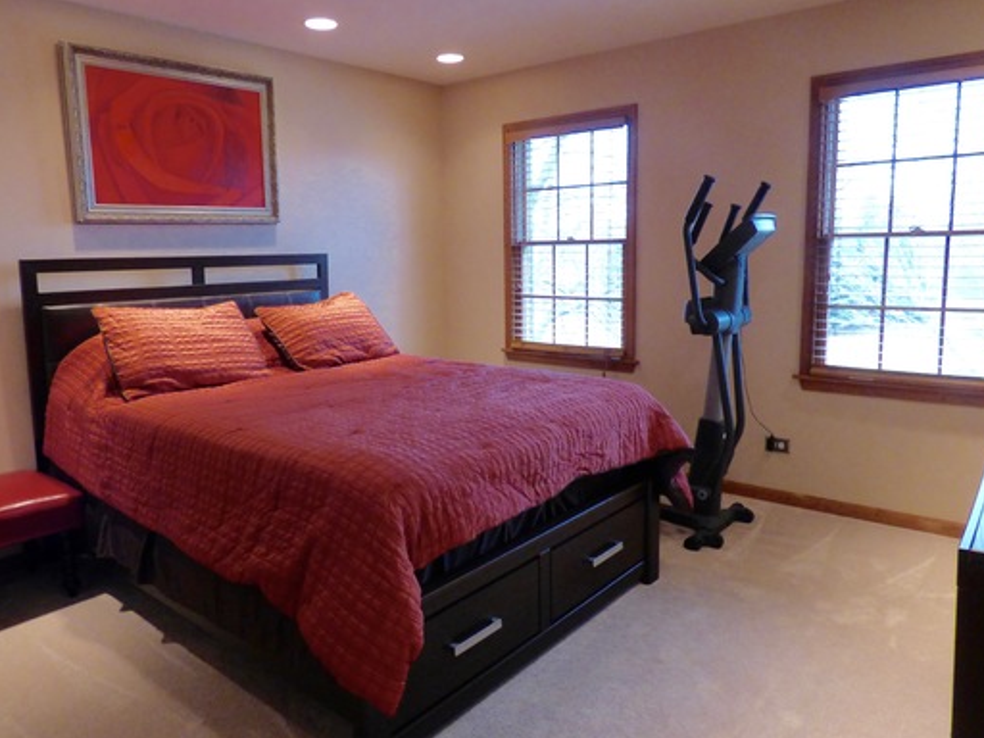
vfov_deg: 54.9
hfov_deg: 69.3
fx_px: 711
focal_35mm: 25
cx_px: 457
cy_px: 354
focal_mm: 3.58
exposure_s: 1/40
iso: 400
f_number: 3.2
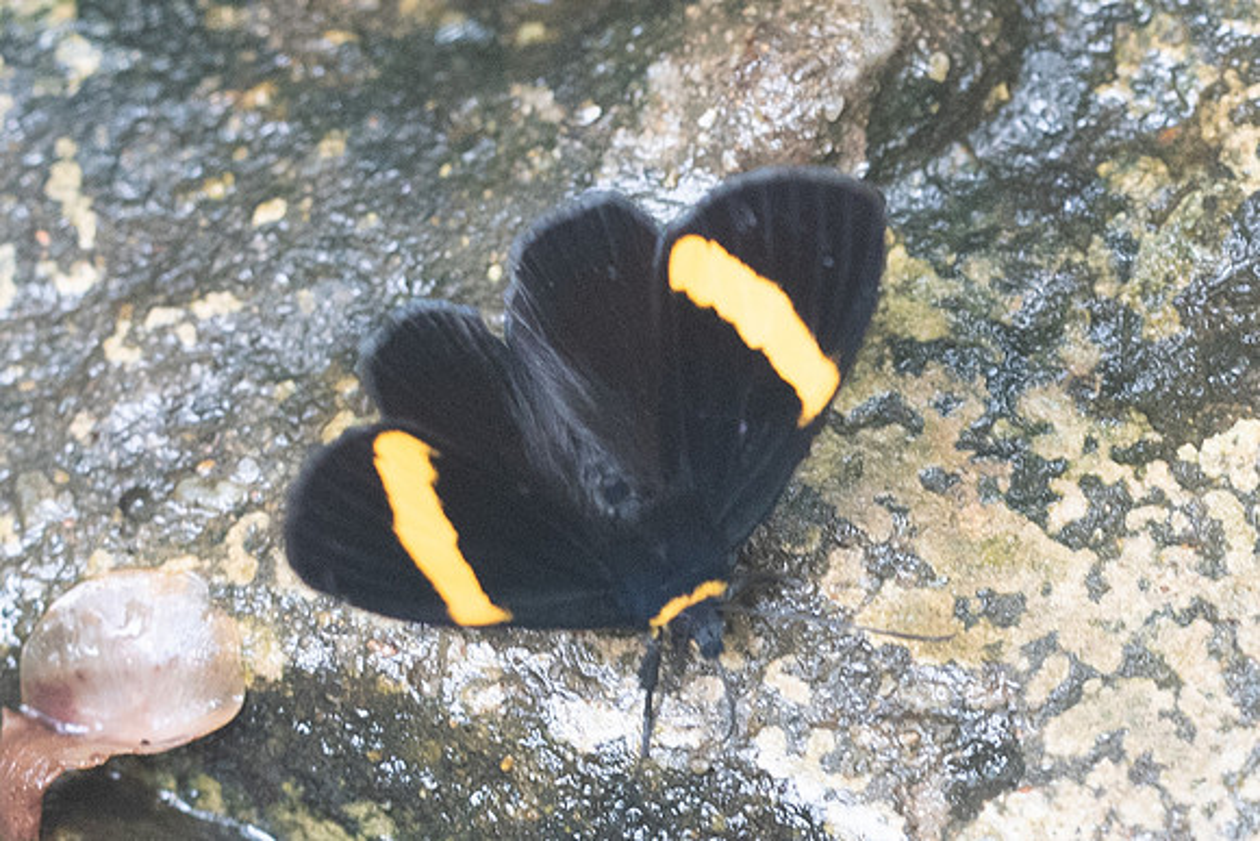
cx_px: 748
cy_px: 578
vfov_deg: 2.3
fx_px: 21249
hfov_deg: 3.4
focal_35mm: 607
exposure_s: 1/50
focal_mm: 150
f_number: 4
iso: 1250
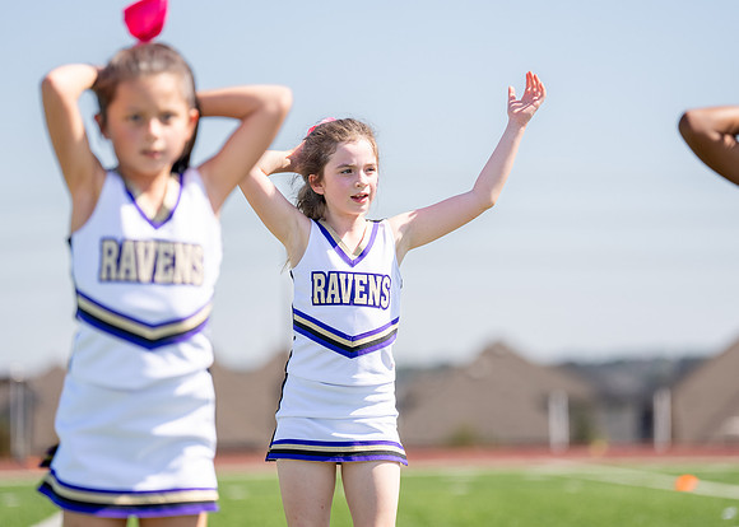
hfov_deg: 10.5
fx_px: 4033
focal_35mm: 192
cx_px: 389
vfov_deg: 7.5
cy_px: 250
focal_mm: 159
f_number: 2.8
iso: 200
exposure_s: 1/2500
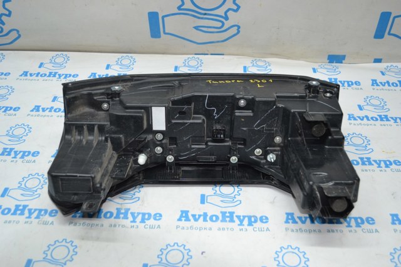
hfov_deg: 53.2
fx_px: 401
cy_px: 134
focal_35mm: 36
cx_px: 200
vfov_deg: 36.8
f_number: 4
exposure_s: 1/100
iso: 400
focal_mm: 24
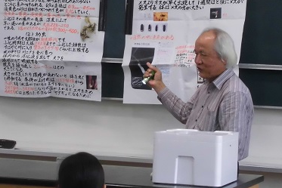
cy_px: 64
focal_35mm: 154
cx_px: 157
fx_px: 1207
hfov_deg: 13.3
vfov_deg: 8.9
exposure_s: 1/60
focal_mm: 15.4
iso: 400
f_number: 6.3
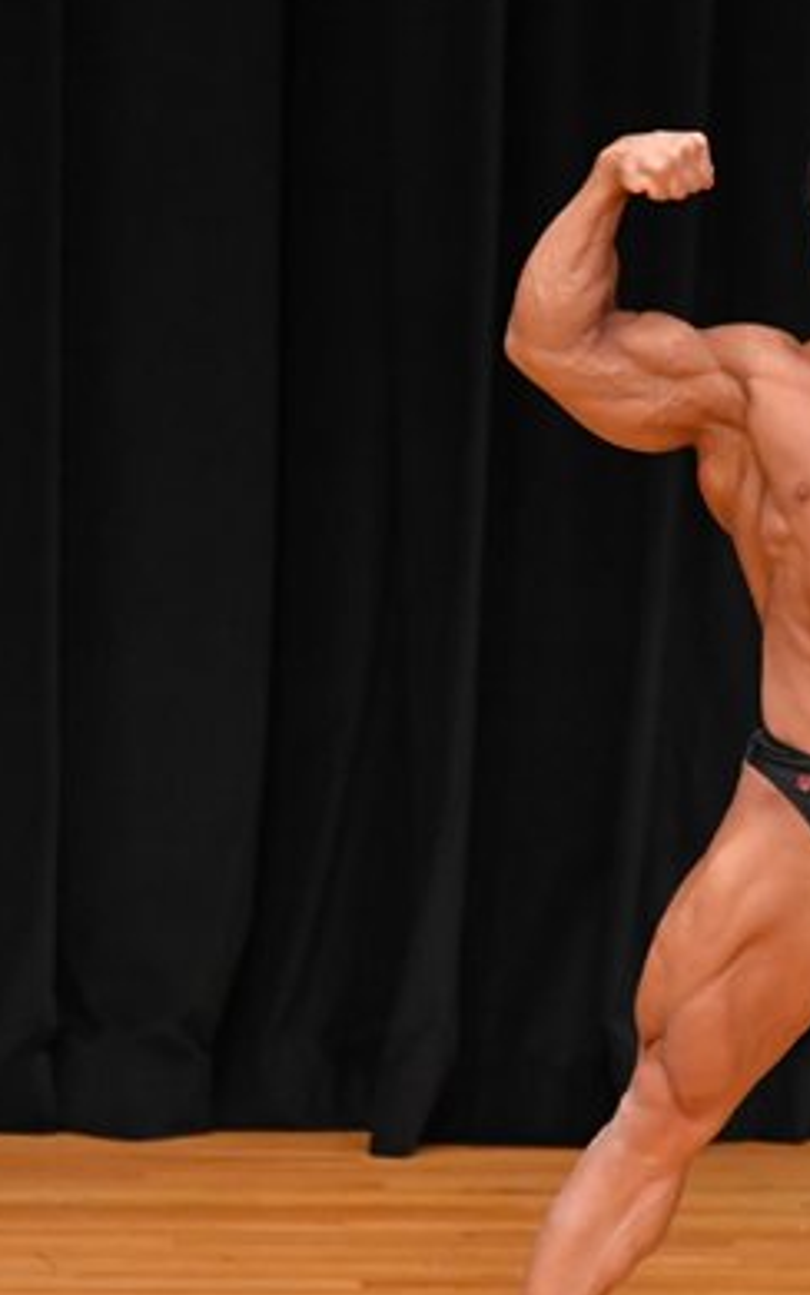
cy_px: 807
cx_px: 679
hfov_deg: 2.2
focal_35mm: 607
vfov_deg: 3.5
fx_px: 21424
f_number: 5.6
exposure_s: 1/400
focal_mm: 200
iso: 4000
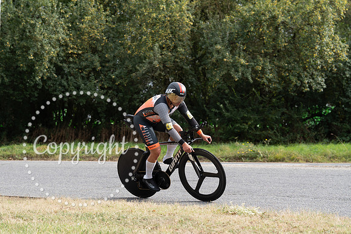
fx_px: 683
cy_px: 117
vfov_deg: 19.5
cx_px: 176
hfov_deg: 28.8
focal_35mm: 70
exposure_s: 1/1000
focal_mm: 70
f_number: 4
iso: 250
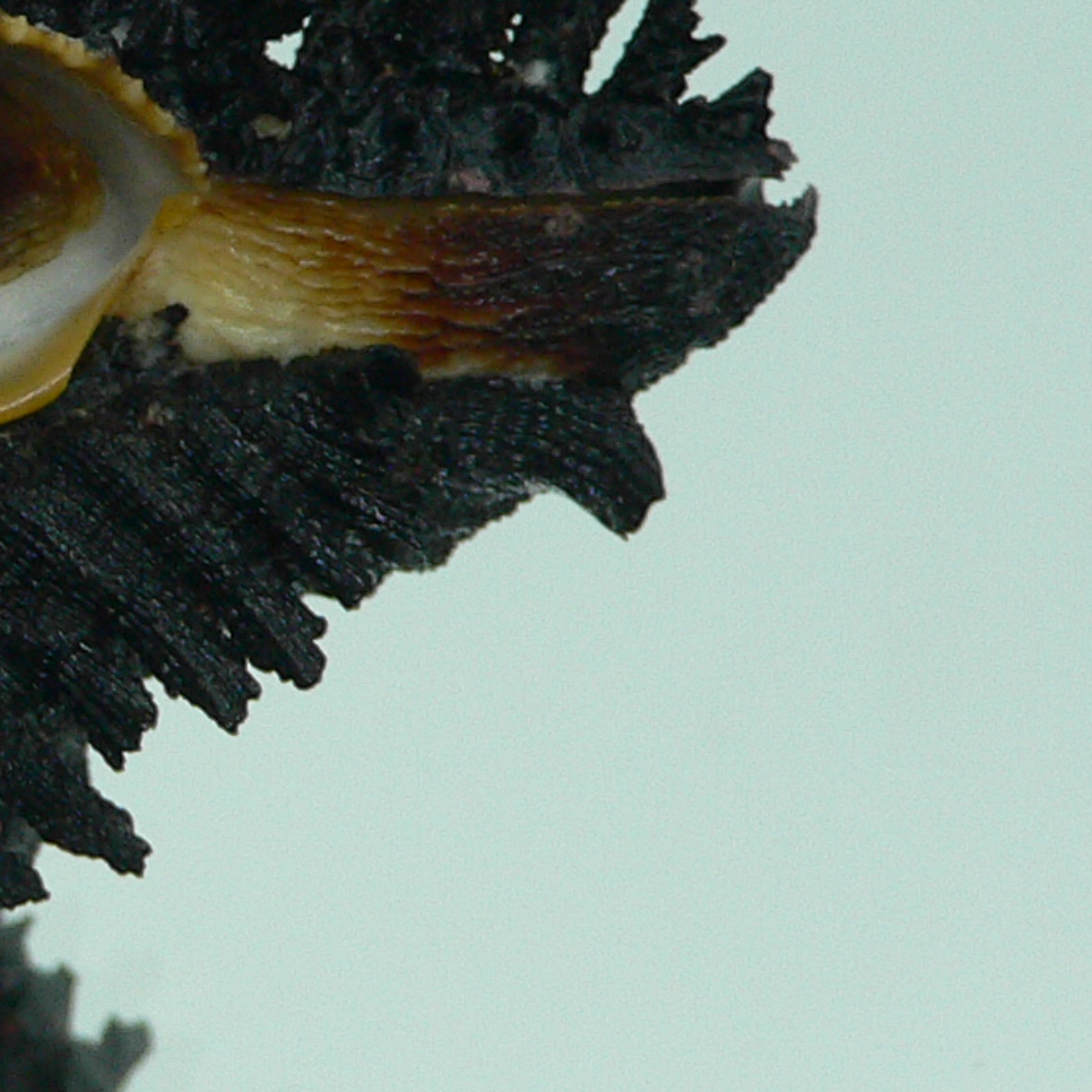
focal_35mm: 90
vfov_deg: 19.3
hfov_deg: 18.3
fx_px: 3212
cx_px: -238
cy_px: 544
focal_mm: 4.6
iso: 150
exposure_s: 1/60
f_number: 2.8
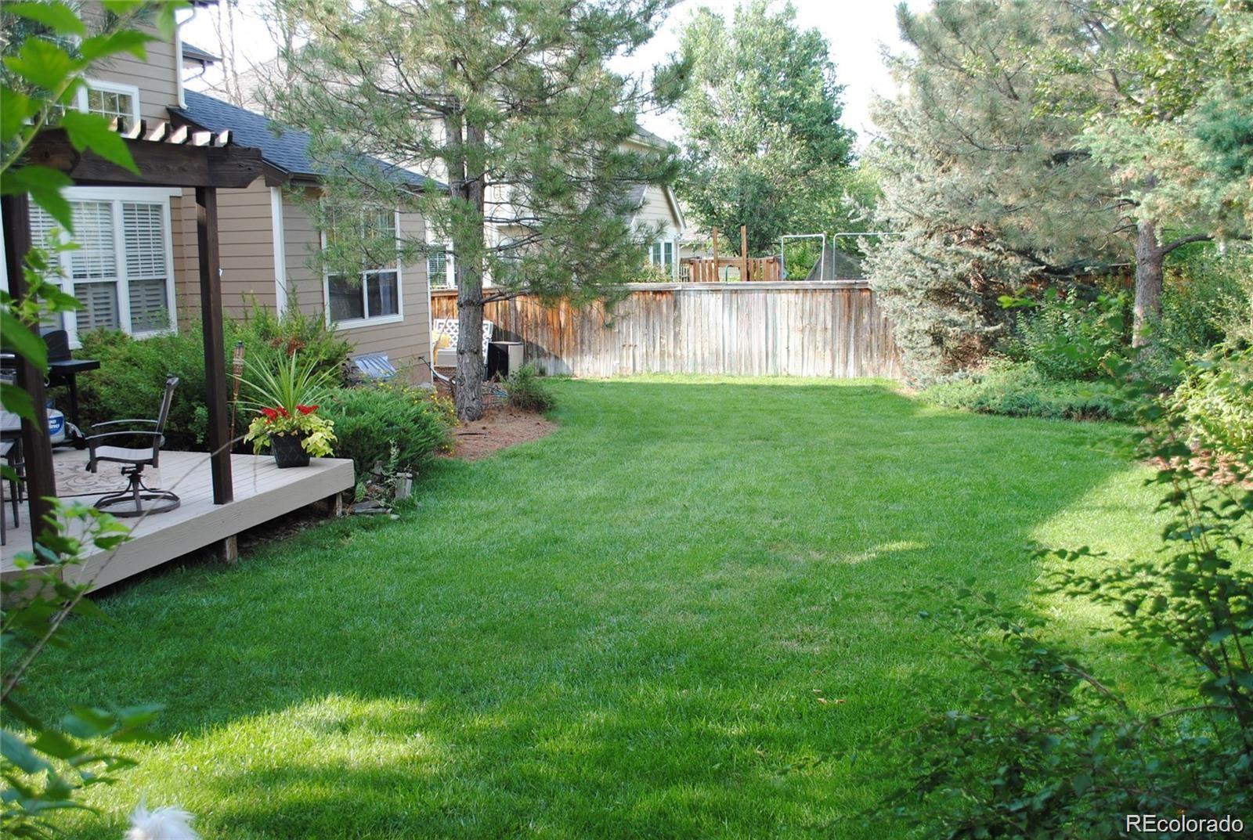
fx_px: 1151
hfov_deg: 57.1
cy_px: 420
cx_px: 626
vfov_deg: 40.1
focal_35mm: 33
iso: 200
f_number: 5.6
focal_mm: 22
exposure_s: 1/125
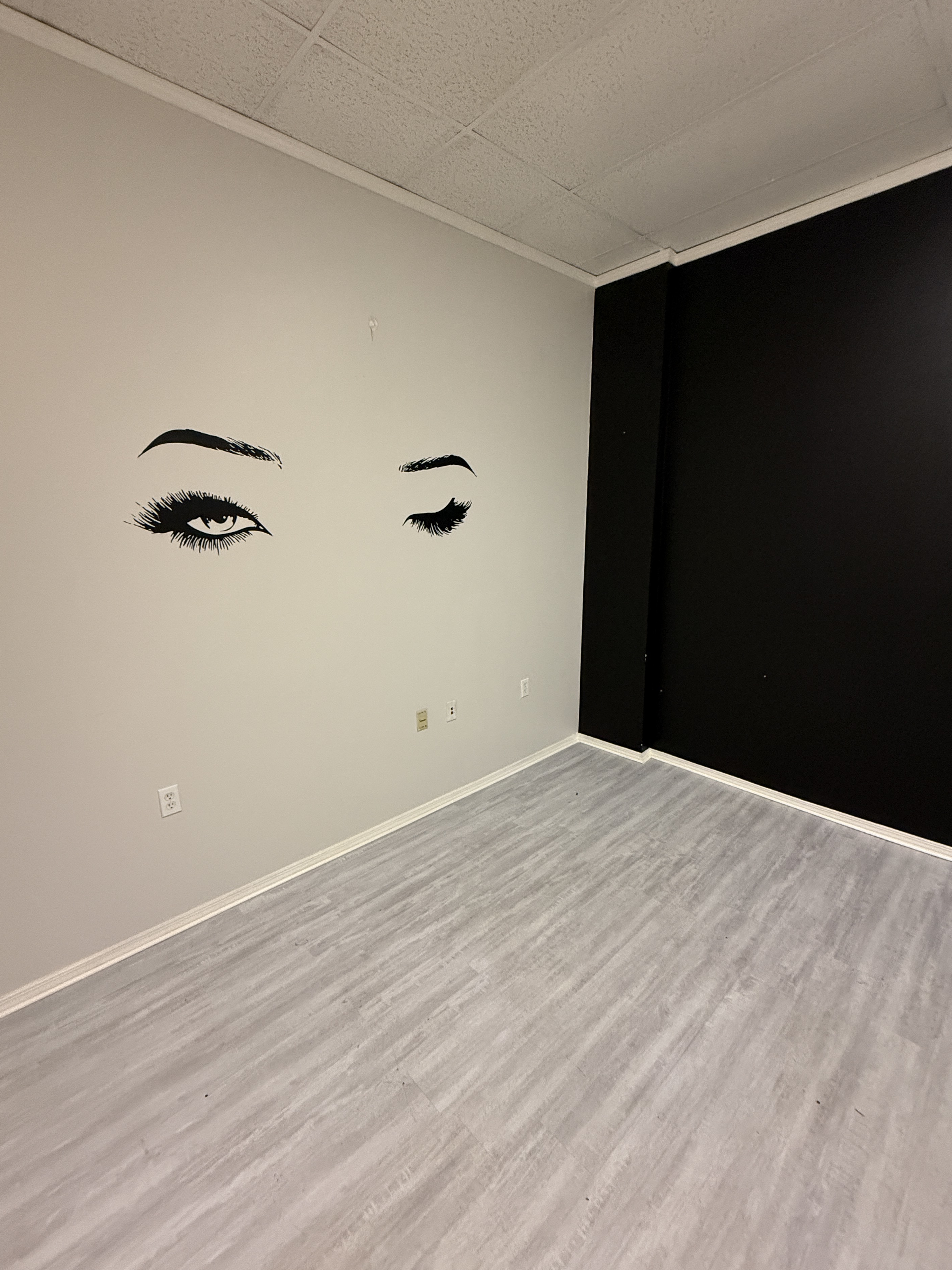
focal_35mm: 15
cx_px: 470
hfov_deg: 81.7
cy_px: 642
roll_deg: +0.4
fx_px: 550
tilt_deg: -12.3
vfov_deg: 98.2
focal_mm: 2.22
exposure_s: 1/60
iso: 500
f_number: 2.2
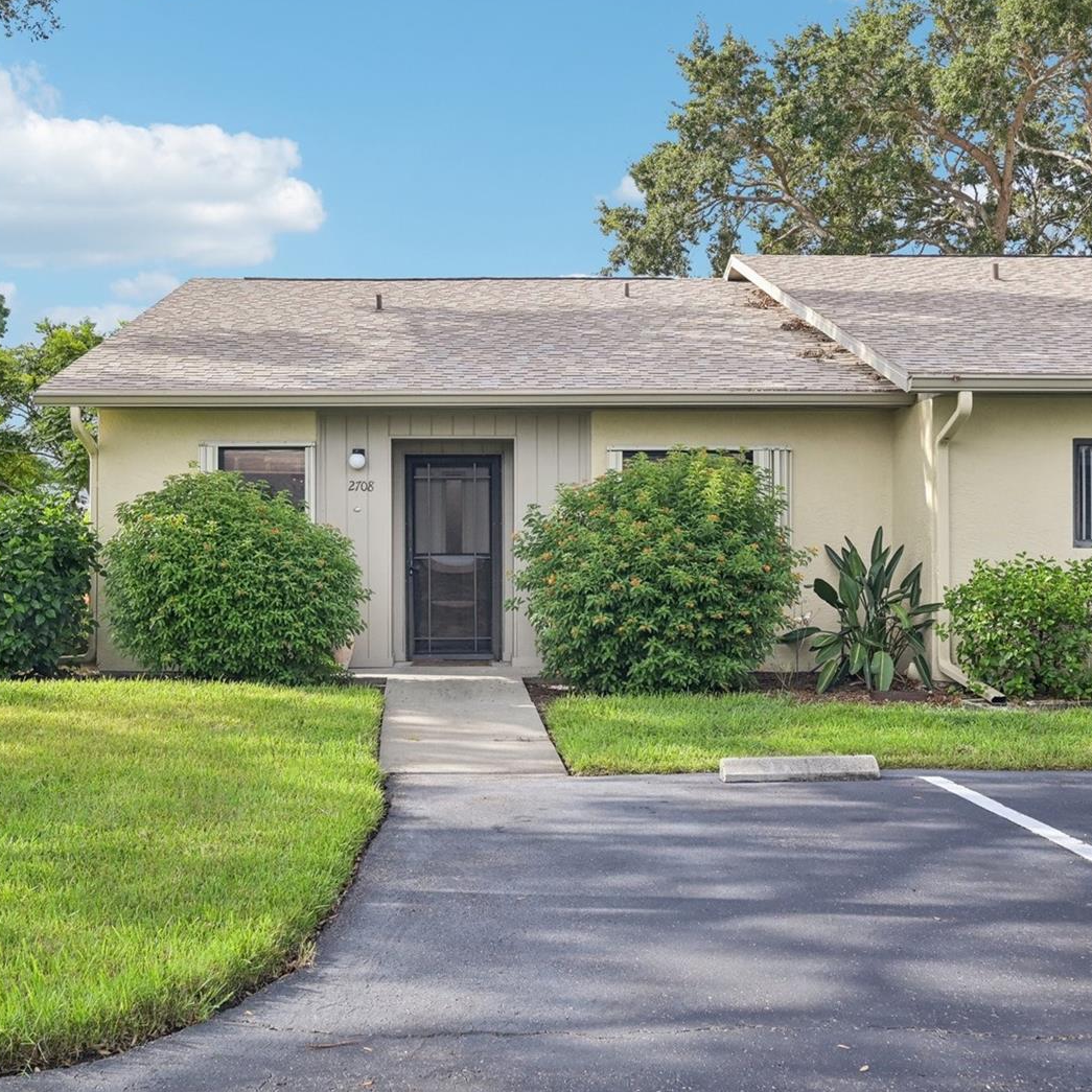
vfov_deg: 42.8
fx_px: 1392
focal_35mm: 39
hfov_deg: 42.7
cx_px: 456
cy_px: 545
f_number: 8
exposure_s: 1/400
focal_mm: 30
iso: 400
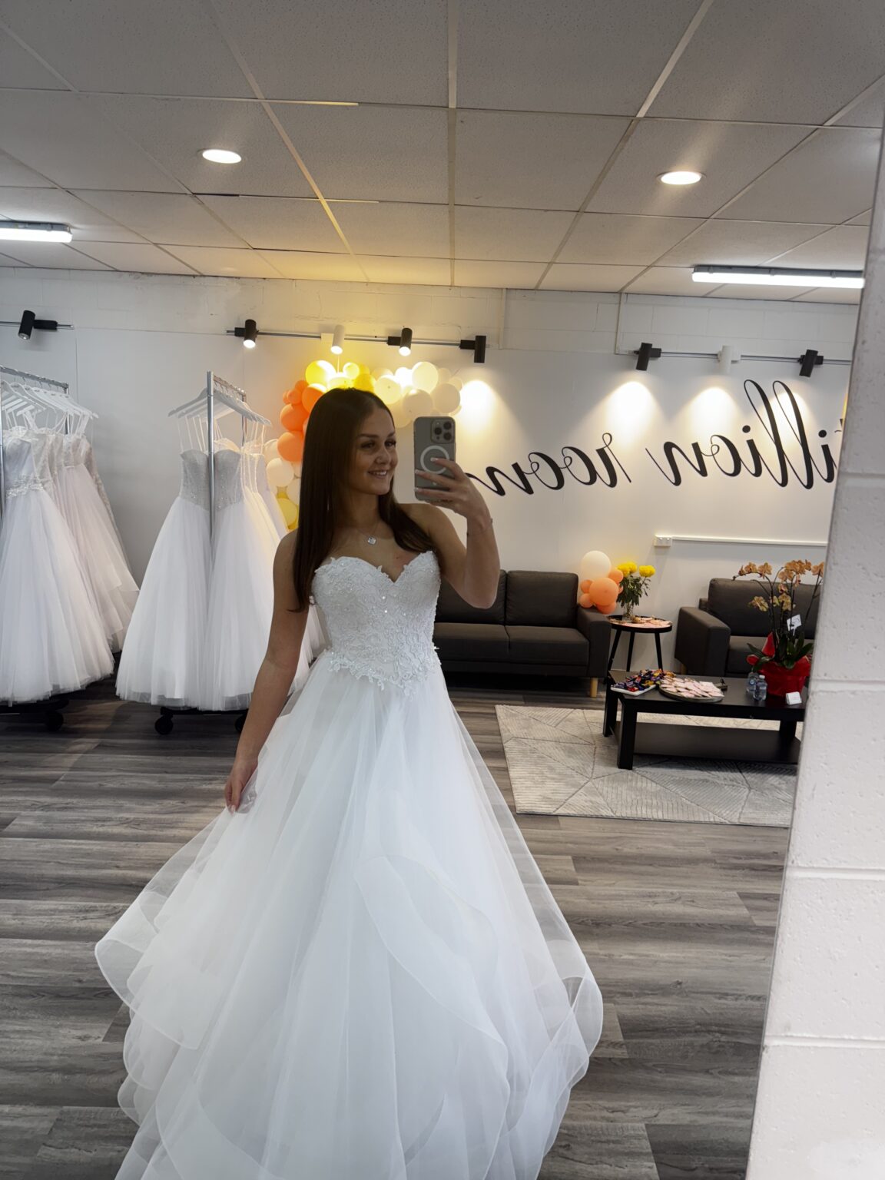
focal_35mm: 24
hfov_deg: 56.8
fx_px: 818
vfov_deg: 71.6
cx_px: 442
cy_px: 590
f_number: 1.78
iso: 80
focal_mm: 6.76
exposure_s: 1/100
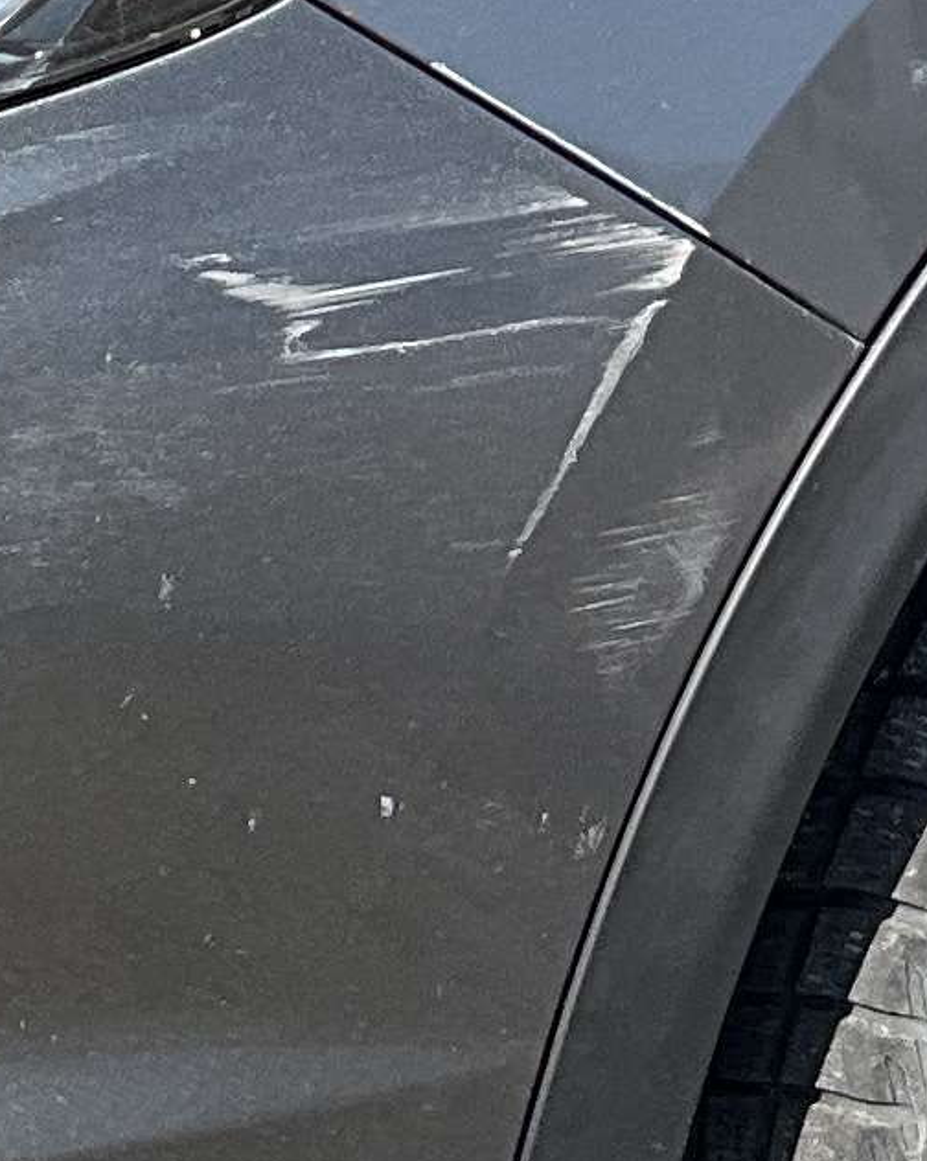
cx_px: 888
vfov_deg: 10.3
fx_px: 6213
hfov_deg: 8.5
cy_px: -609
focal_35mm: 181
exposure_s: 1/929
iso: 25
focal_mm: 3
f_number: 1.8
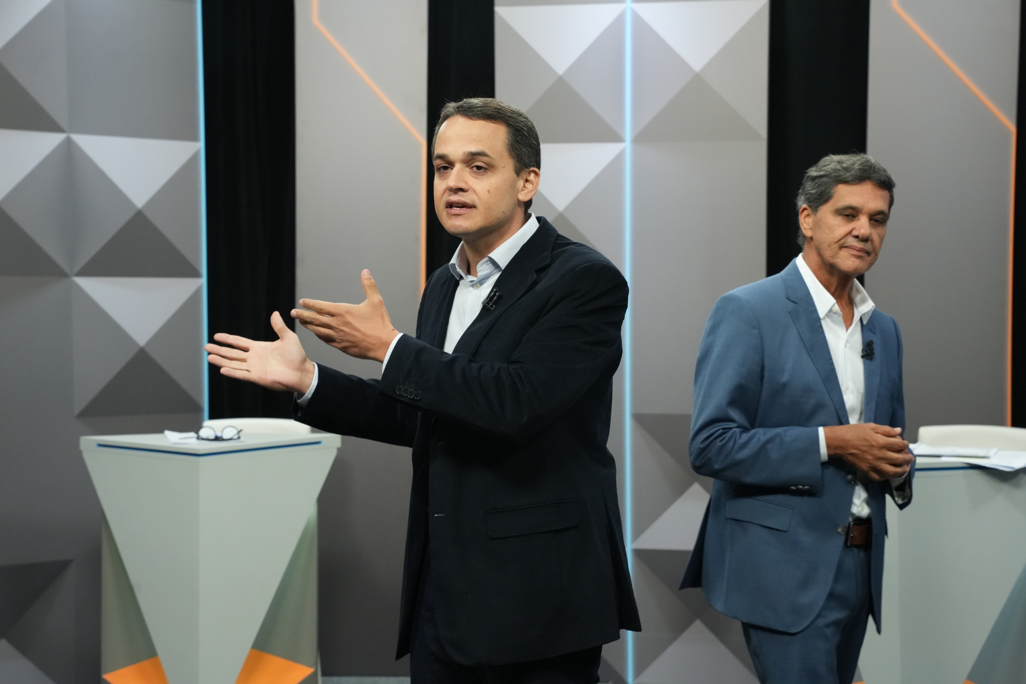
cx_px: 513
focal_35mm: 70
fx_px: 1995
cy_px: 342
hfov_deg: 28.8
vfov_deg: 19.5
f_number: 7.1
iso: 5000
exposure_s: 1/200
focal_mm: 70
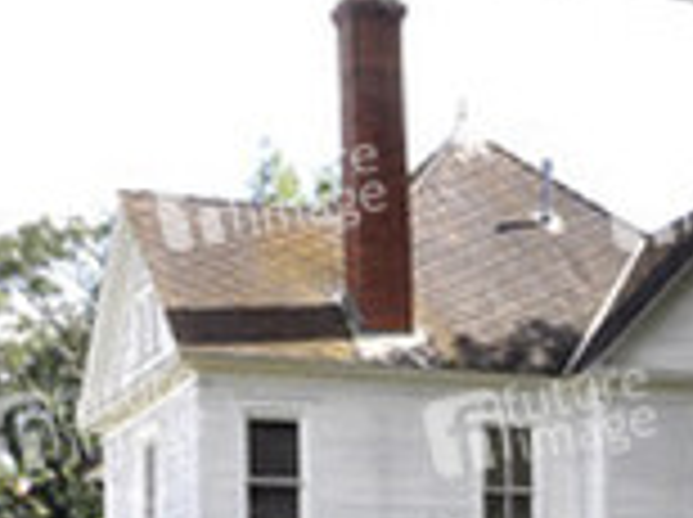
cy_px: 536
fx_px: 1859
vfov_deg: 15.5
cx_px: 598
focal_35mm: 93
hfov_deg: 20.8
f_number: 18
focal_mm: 22
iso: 1000
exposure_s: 1/200
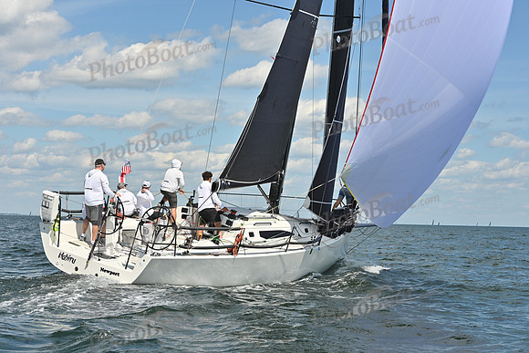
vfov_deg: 19.5
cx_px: 264
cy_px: 176
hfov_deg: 28.8
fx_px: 1029
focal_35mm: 70
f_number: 8
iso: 250
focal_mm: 70
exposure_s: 1/1000
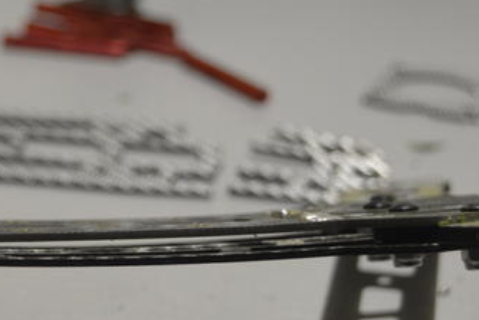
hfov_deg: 14.1
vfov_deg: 9.5
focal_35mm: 144
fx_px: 1916
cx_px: 56
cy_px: 172
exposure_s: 1/60
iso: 450
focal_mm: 32
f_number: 4.5
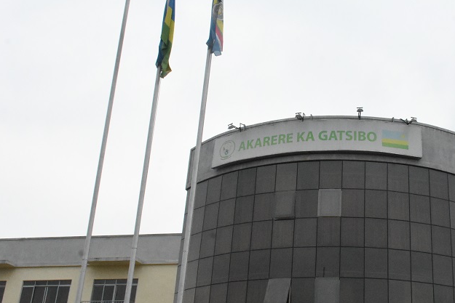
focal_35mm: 48
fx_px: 607
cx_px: 314
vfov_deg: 28.1
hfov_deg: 40.4
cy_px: 170
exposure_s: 1/800
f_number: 14
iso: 6400
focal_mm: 20
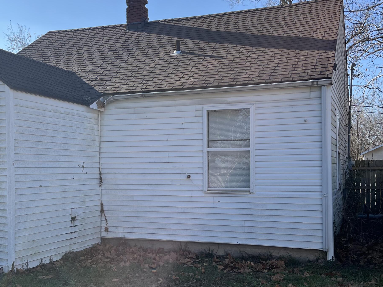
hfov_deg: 43.9
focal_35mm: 43
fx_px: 476
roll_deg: +0.9
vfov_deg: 33.5
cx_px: 193
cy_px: 169
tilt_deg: -1.6
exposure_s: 1/1748
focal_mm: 5.1
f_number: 1.6
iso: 50
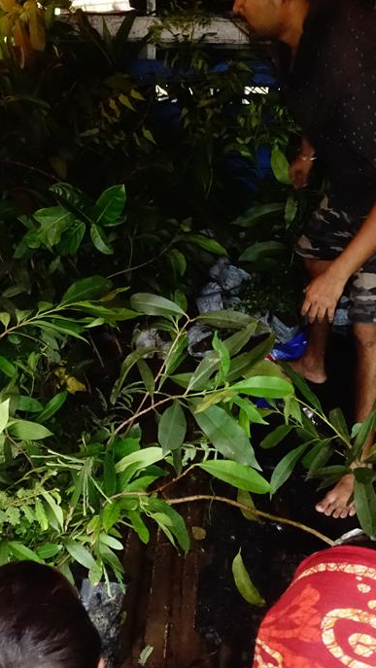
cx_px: 185
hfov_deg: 31.2
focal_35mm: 38
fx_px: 673
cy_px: 334
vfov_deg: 52.8
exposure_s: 1/80
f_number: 5.6
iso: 2500
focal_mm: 8.8
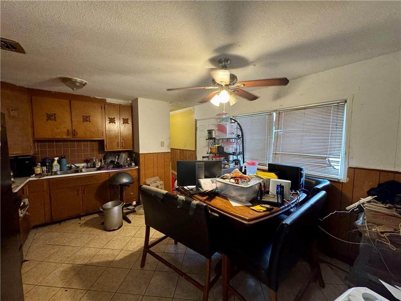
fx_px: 162
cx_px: 200
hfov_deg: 102.1
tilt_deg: -4.9
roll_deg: -0.3
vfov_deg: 85.7
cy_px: 150
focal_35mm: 14
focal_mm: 2.22
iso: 640
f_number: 2.2
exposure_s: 1/60
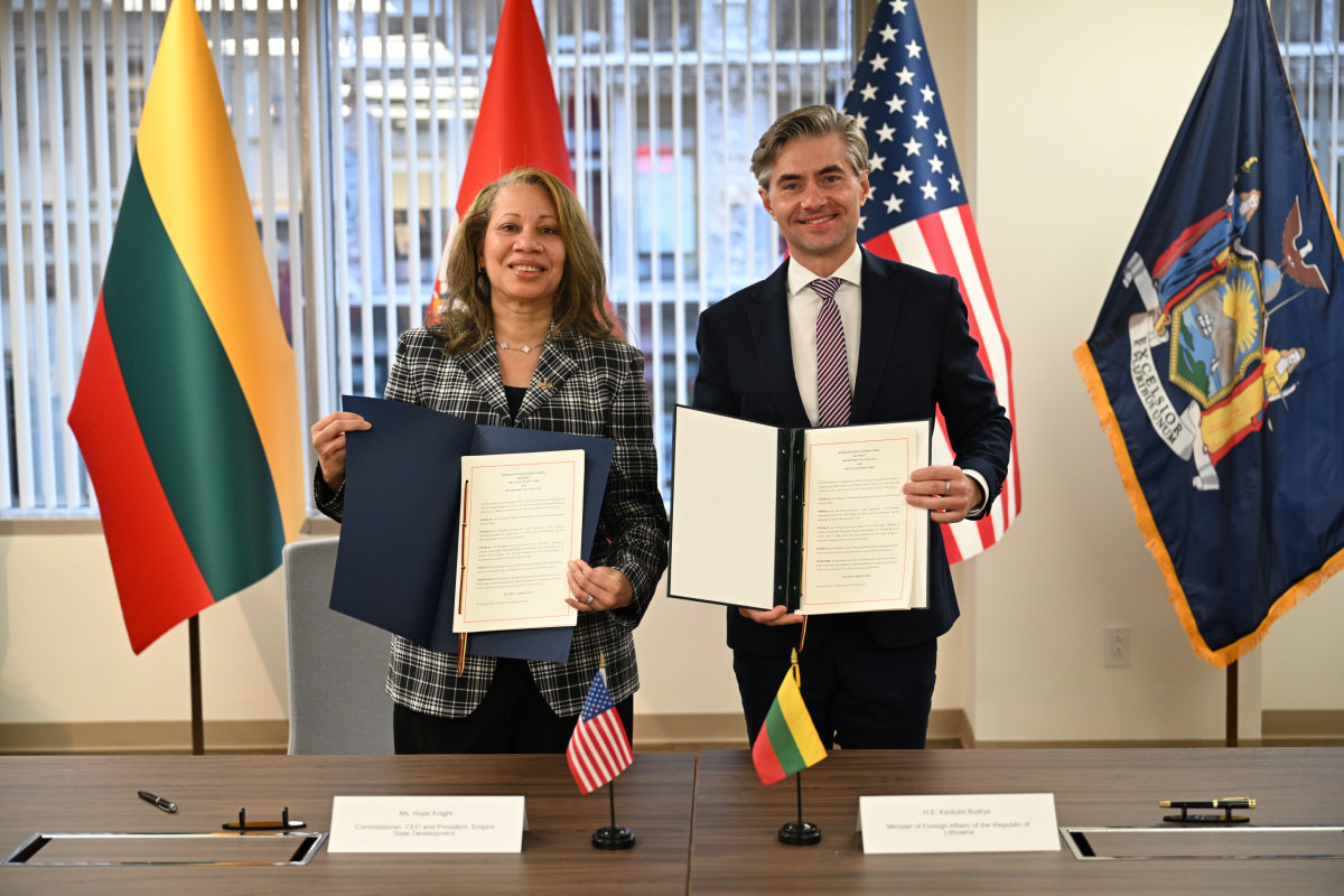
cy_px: 448
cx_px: 672
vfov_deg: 25.1
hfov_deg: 36.9
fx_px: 2016
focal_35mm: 54
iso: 2500
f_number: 2.8
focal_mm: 54
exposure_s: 1/320
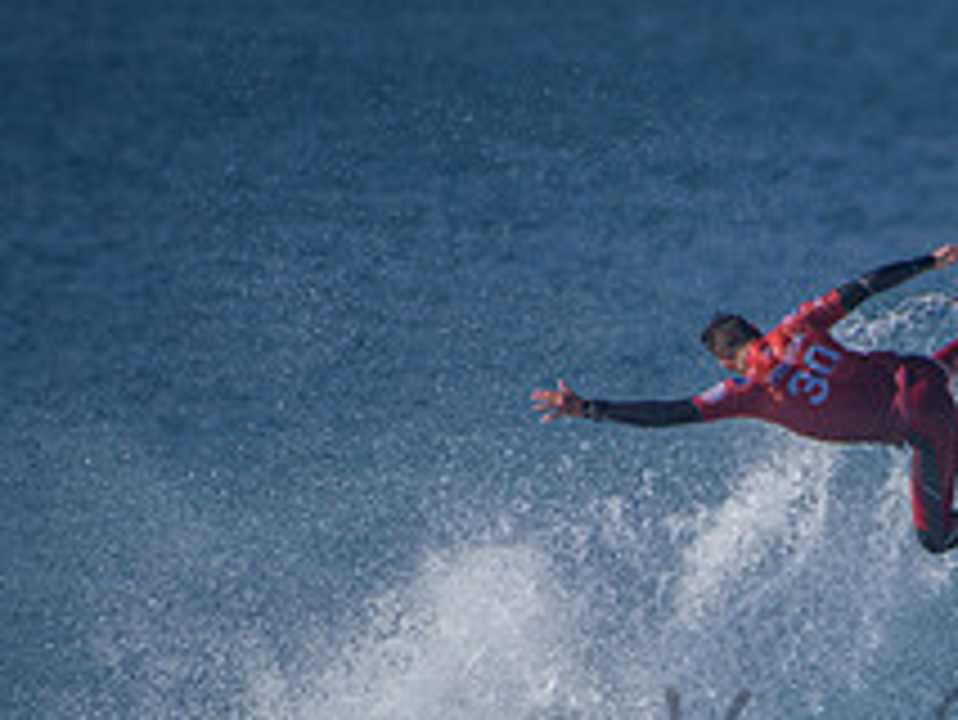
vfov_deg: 1.1
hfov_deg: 1.5
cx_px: 1129
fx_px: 37521
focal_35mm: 1355
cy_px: 718
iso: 200
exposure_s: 1/2000
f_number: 5.6
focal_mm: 500
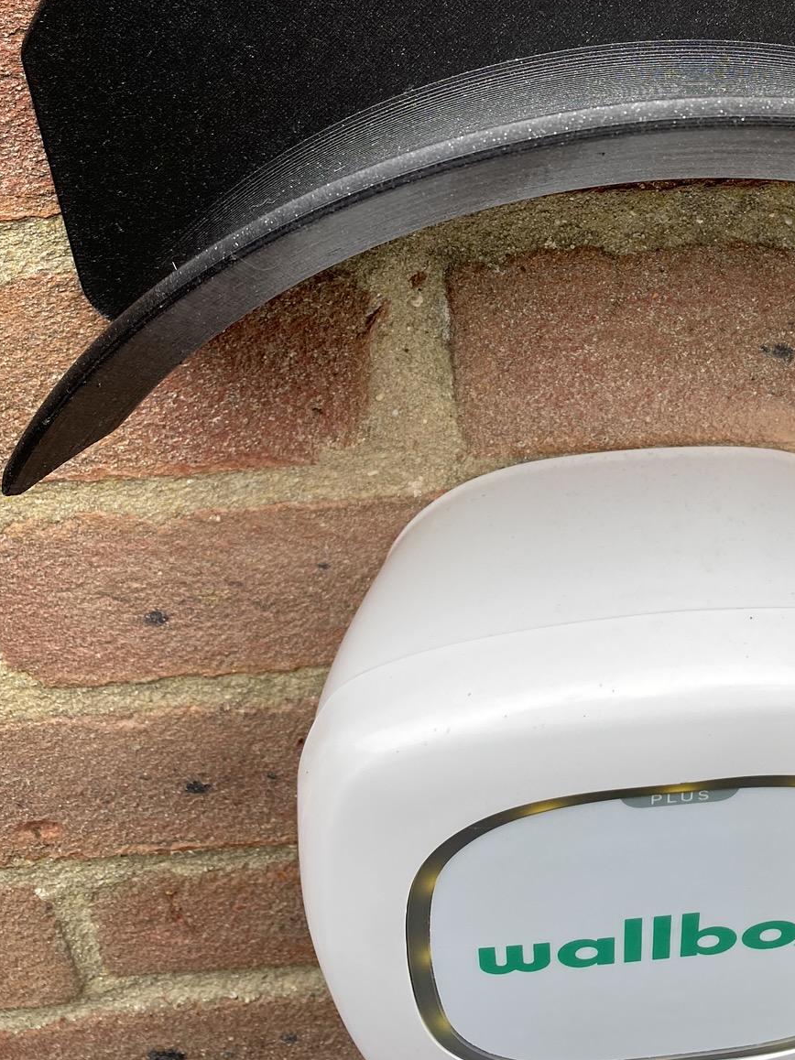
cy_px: 138
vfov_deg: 38.8
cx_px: 656
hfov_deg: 30.6
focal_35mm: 46
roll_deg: -2.0
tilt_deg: -31.6
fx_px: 1409
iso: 32
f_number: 1.8
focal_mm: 4.25
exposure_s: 1/658
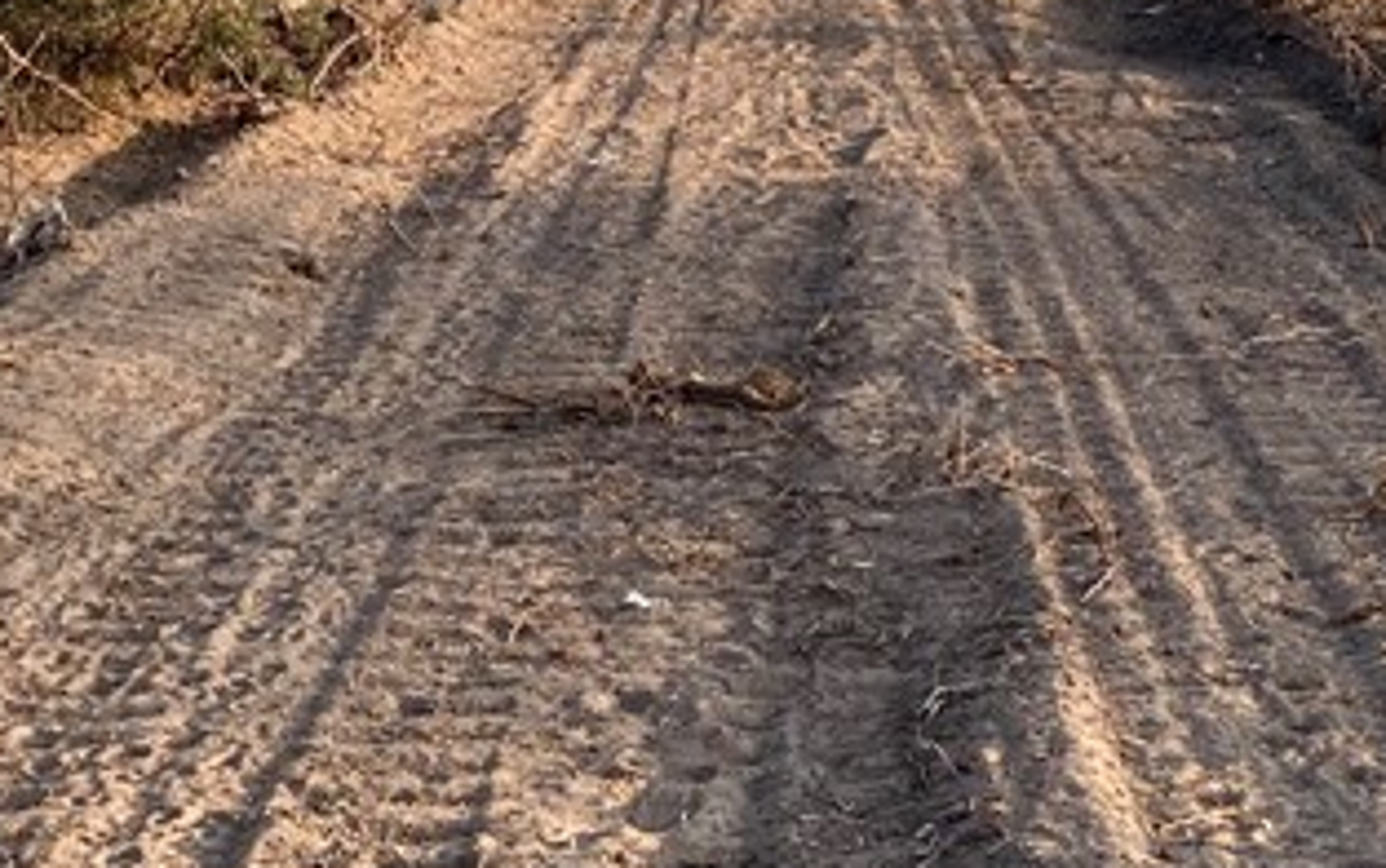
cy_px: 4
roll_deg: +0.4
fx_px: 3666
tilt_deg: -3.0
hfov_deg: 21.4
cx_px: 651
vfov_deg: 13.3
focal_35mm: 97
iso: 20
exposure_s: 1/800
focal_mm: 3.99
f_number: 1.8
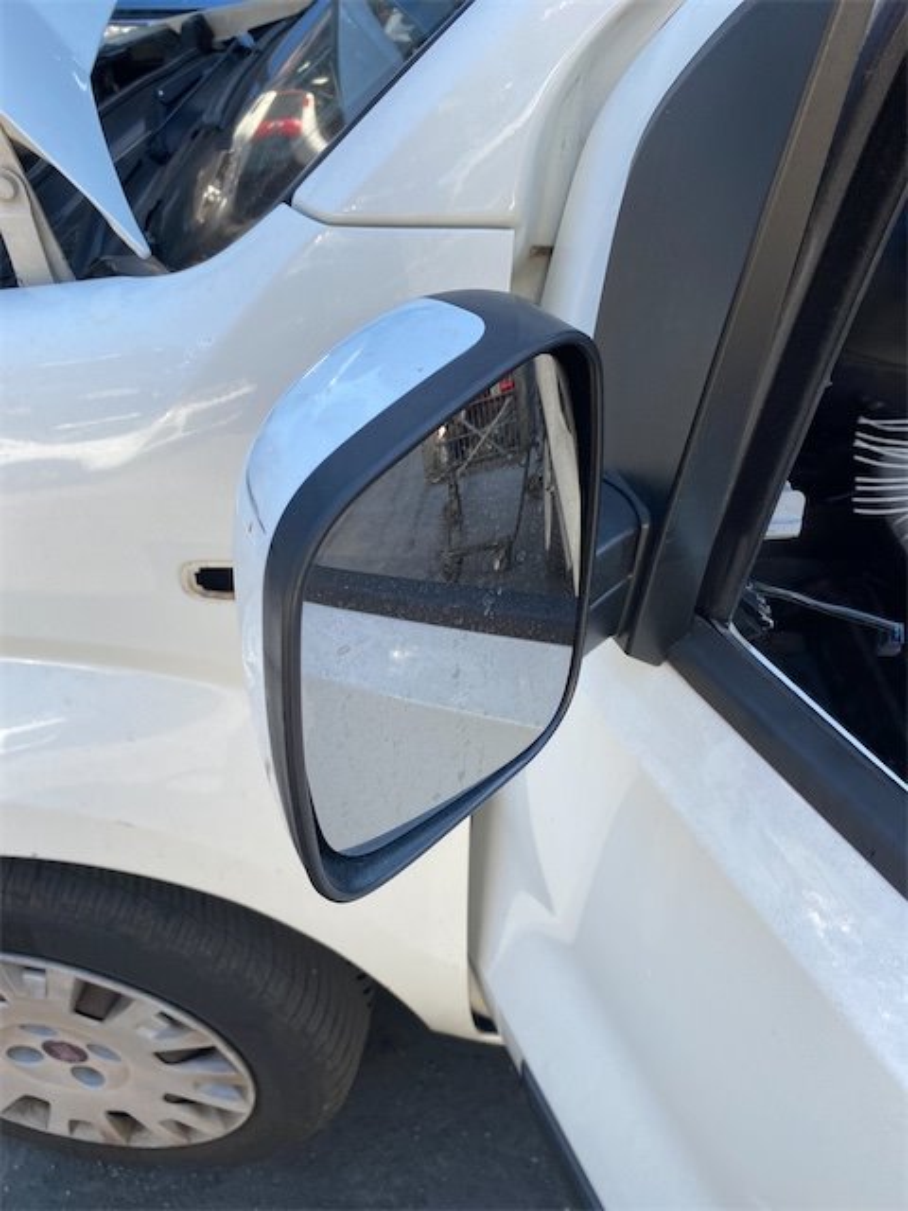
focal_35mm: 26
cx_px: 454
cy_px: 606
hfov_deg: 53.1
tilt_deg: -41.5
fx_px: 909
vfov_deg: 67.3
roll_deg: -1.3
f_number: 1.8
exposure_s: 1/407
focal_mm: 4.25
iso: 32
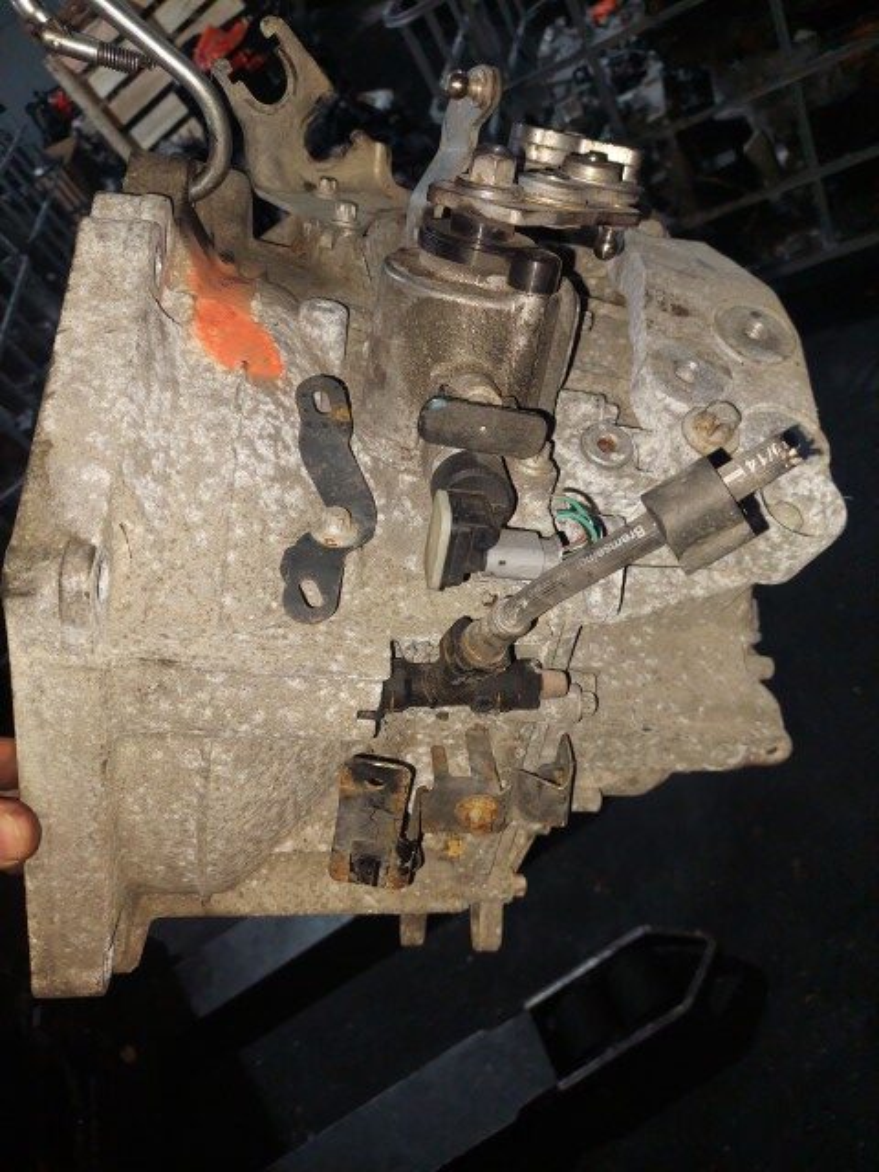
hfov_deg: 54.9
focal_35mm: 25
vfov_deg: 69.4
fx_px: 846
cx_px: 440
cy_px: 586
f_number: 1.8
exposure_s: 1/100
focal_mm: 5.23
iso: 200
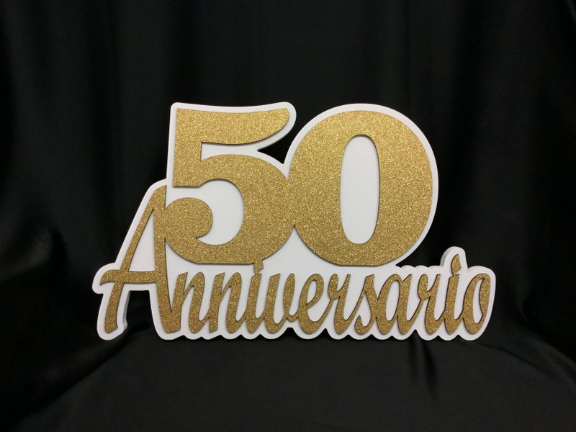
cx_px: 288
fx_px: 516
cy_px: 216
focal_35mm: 31
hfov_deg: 58.4
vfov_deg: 45.4
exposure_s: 1/33
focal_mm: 3.3
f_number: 2.4
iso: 80
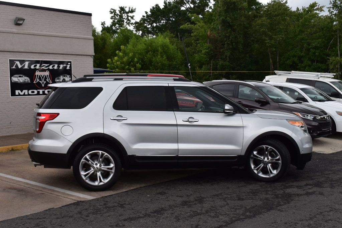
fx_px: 442
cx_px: 171
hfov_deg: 42.3
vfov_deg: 28.9
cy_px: 114
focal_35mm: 46
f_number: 10
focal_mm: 31
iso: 400
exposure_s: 1/320
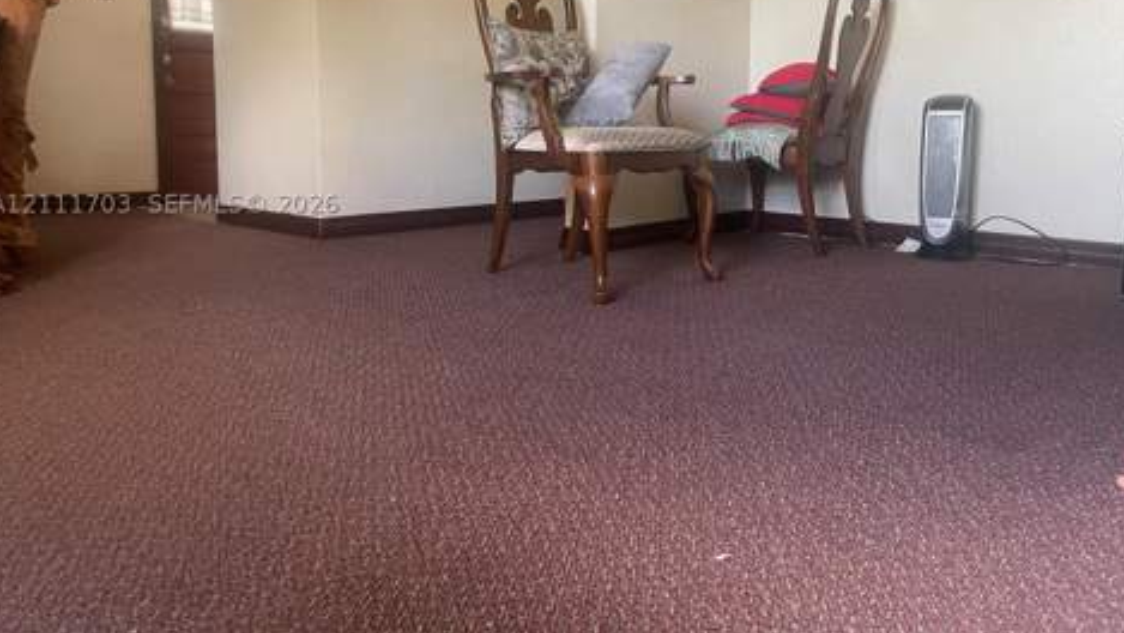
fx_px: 864
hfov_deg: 66.1
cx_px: 558
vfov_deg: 39.7
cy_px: 204
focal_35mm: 29
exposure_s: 1/60
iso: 320
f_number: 1.6
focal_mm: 4.2
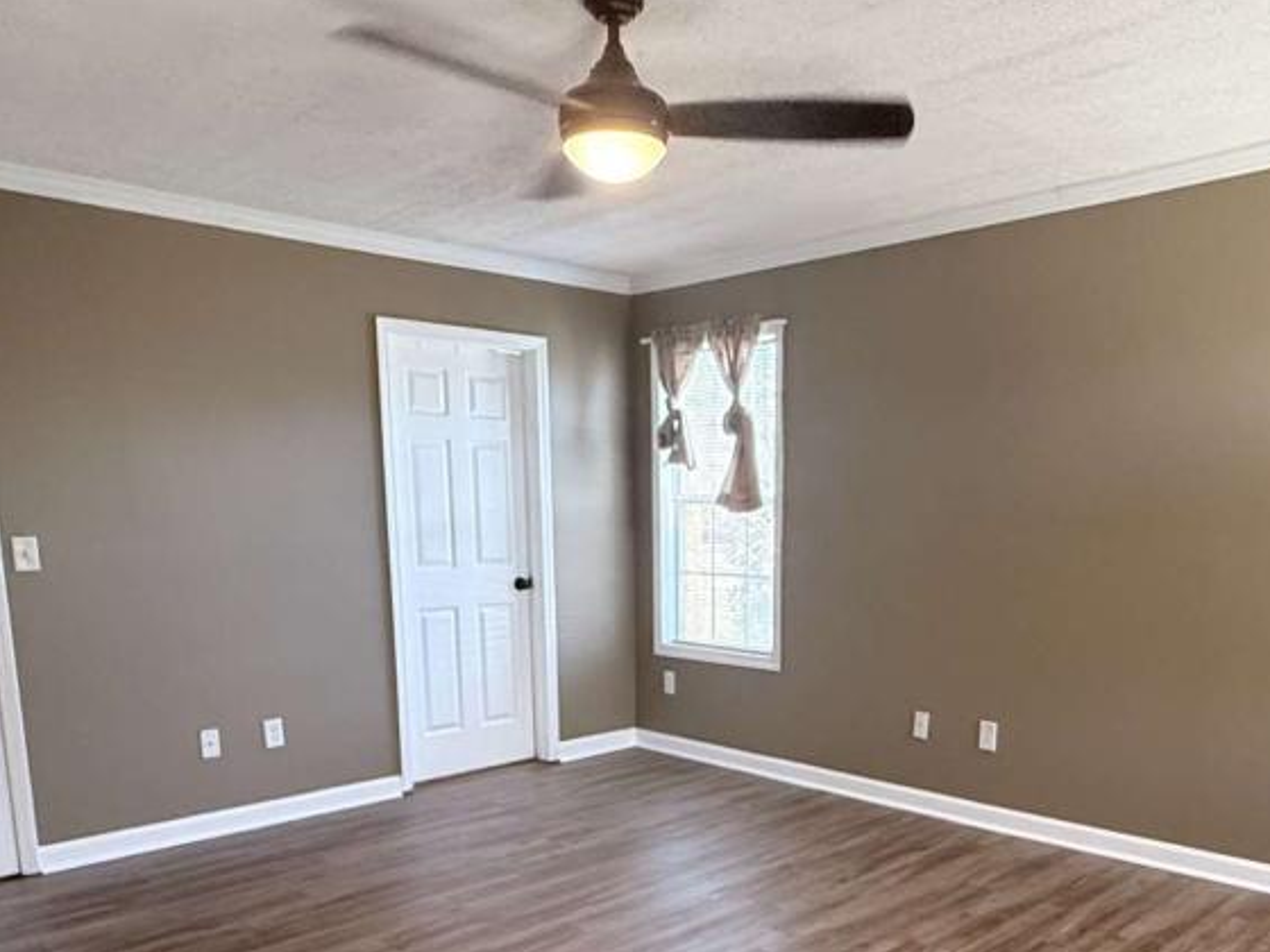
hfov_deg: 59.6
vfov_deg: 45.2
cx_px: 742
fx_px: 1101
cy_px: 716
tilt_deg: -11.8
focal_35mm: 30
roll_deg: +0.0
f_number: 2.2
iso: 500
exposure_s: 1/99
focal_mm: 2.22
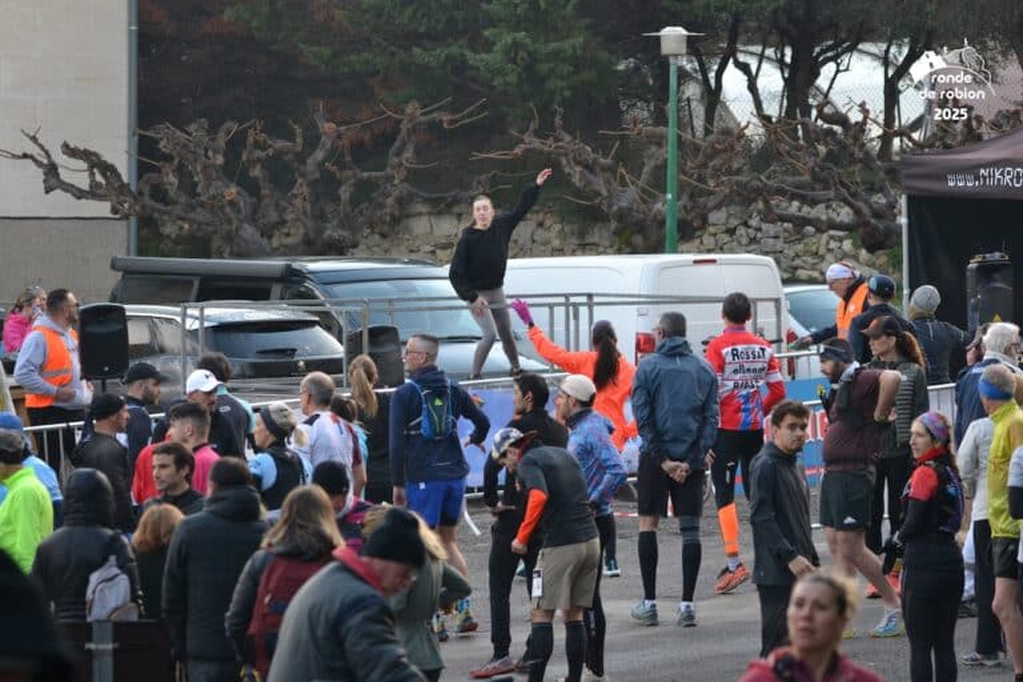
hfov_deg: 9.1
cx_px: 512
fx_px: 6393
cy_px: 341
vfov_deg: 6.1
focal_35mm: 225
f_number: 5
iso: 1000
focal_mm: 150
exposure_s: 1/500
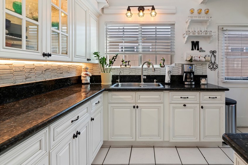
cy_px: 77
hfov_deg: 92.0
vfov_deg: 70.3
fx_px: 117
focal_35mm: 17
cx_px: 150
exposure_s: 1/20
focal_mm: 14
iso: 500
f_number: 10
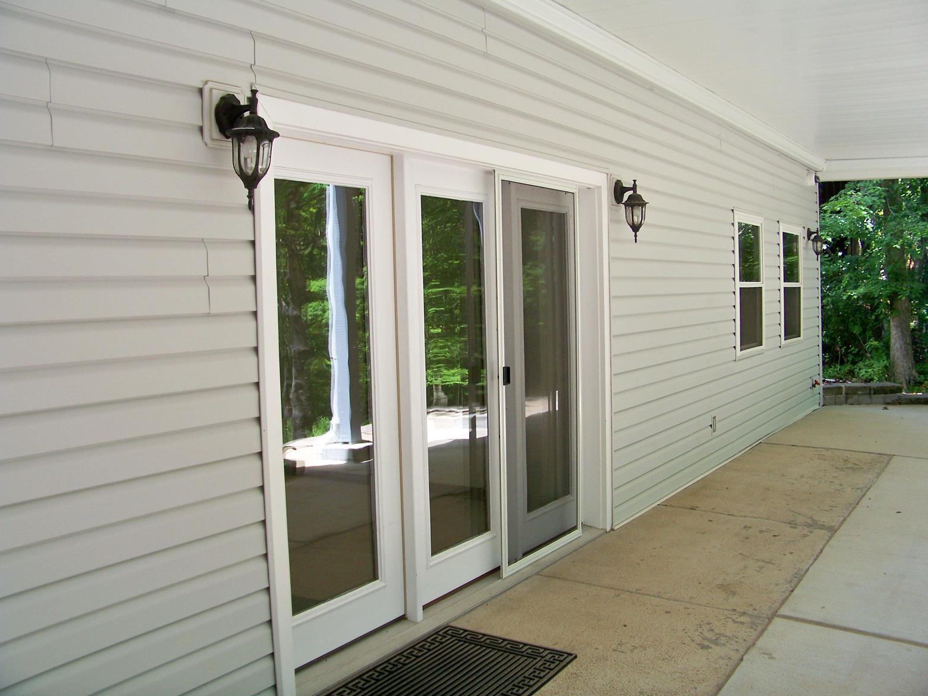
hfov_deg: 54.0
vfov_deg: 41.8
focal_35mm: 34
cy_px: 339
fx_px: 912
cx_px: 472
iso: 100
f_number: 2.8
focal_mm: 5.85
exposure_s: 1/160
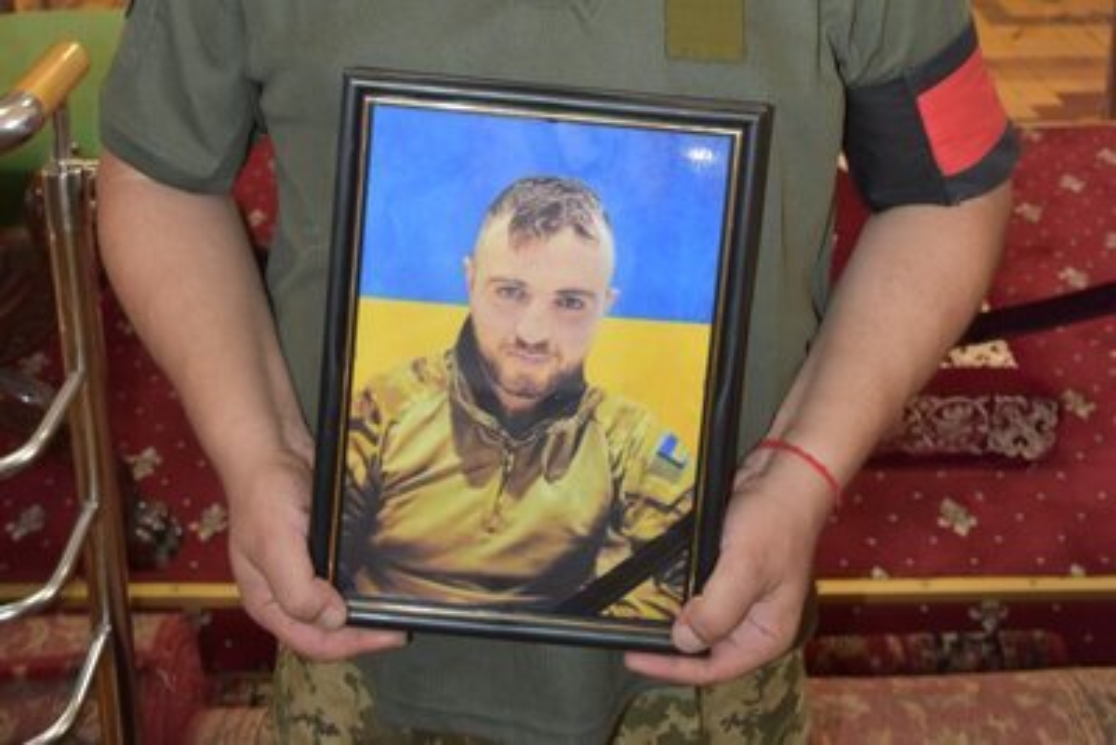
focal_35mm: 33
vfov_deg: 40.0
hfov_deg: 57.2
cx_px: 558
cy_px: 372
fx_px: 1023
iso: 1000
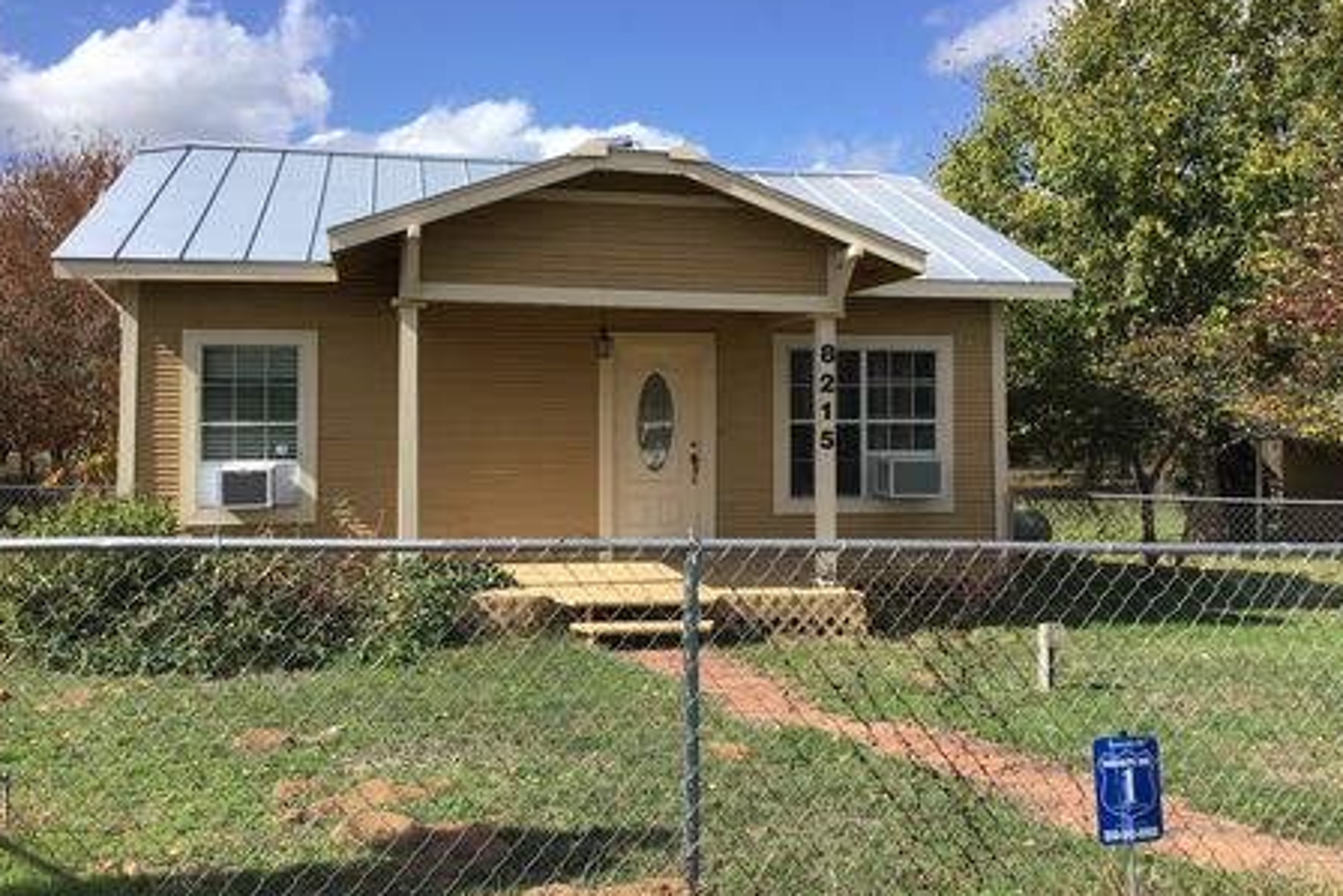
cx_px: 645
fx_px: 1343
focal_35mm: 36
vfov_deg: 36.8
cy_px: 379
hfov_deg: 53.1
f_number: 2.4
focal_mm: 3.3
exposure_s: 1/1294
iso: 25
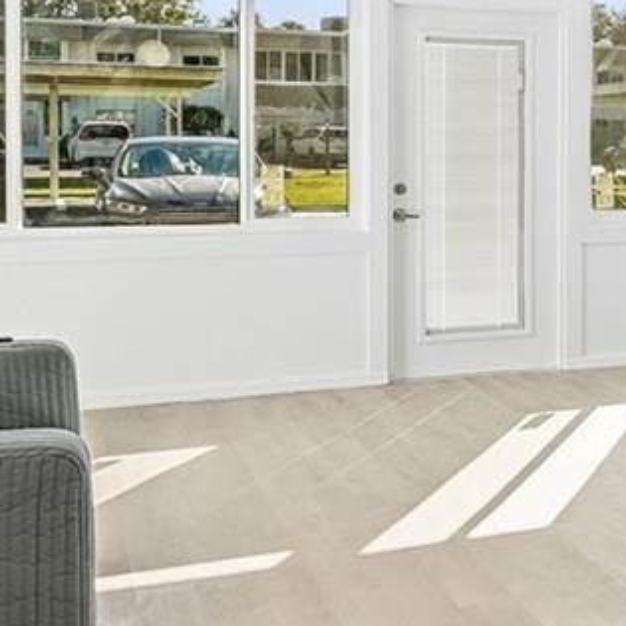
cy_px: 165
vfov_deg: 24.8
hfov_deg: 20.8
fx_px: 1412
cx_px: 970
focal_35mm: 69
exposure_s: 1/250
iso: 400
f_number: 8
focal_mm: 16
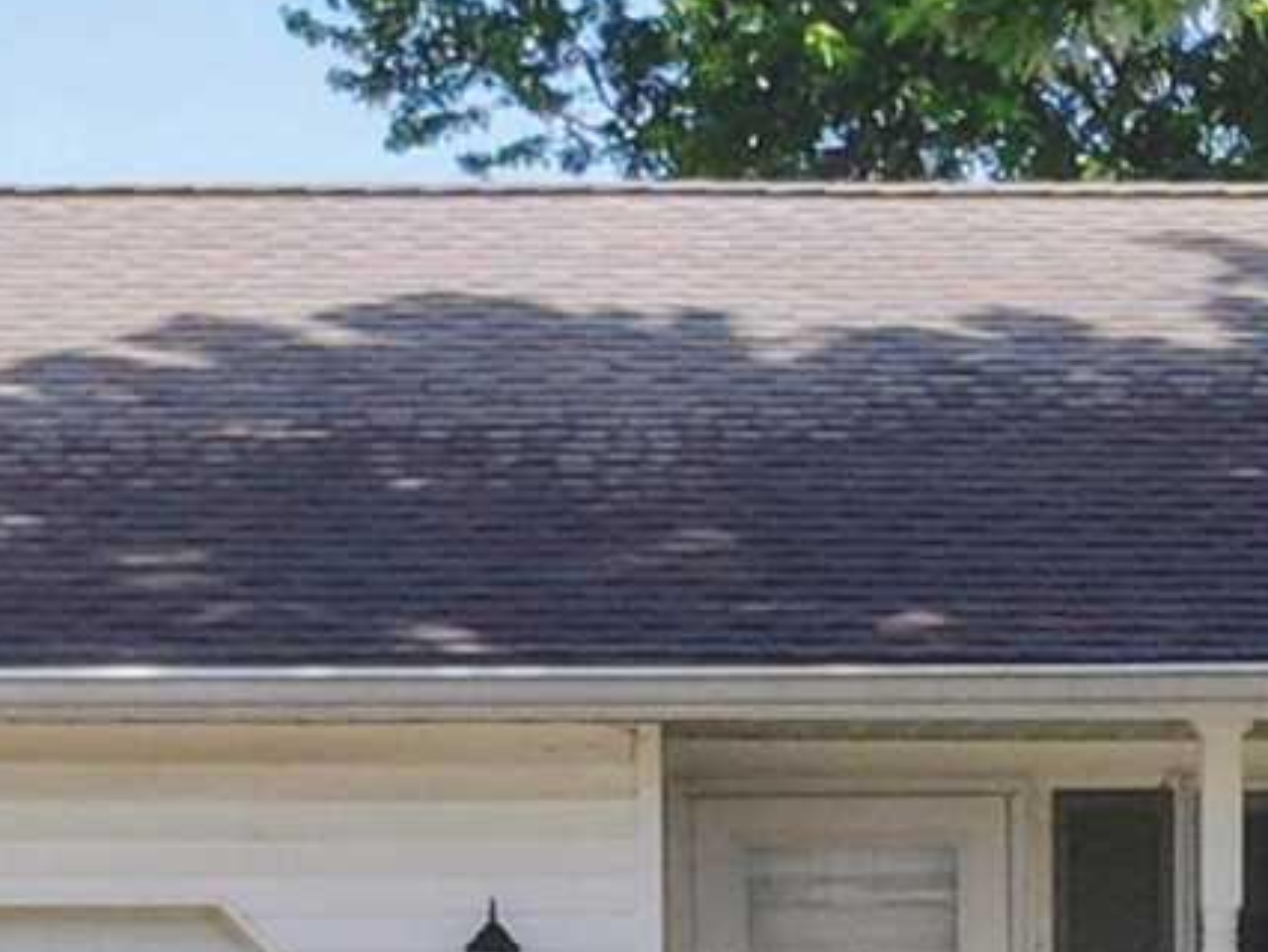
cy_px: 919
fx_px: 6341
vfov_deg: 8.5
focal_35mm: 173
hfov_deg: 11.4
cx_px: 872
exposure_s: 1/500
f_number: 2.8
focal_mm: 4.5
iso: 100
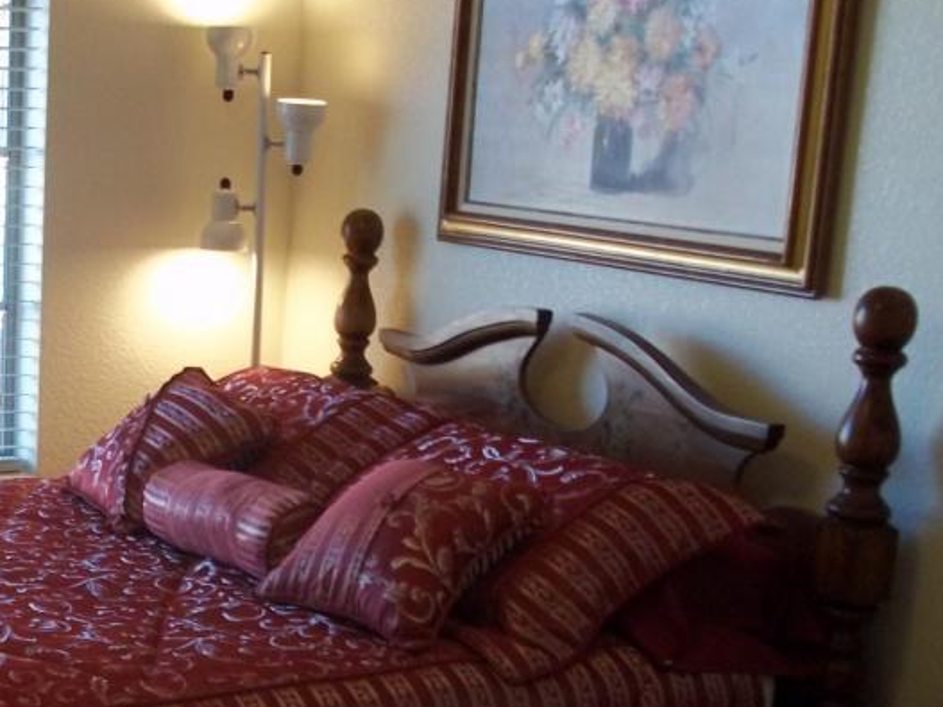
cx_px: 100
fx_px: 1906
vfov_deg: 20.8
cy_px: 532
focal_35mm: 70
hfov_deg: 26.9
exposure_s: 1/30
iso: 160
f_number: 3.1
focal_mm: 6.5
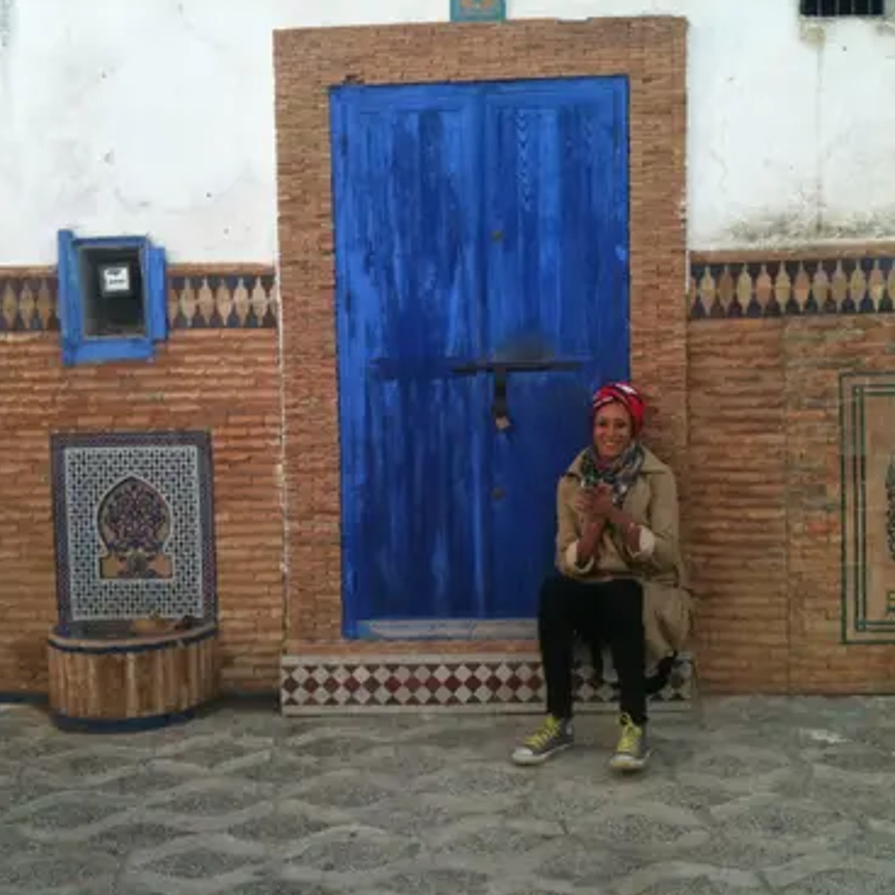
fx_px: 1229
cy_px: 454
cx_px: 482
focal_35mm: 42
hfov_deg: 40.0
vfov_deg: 40.0
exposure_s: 1/610
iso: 64
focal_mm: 3.85
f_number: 2.8
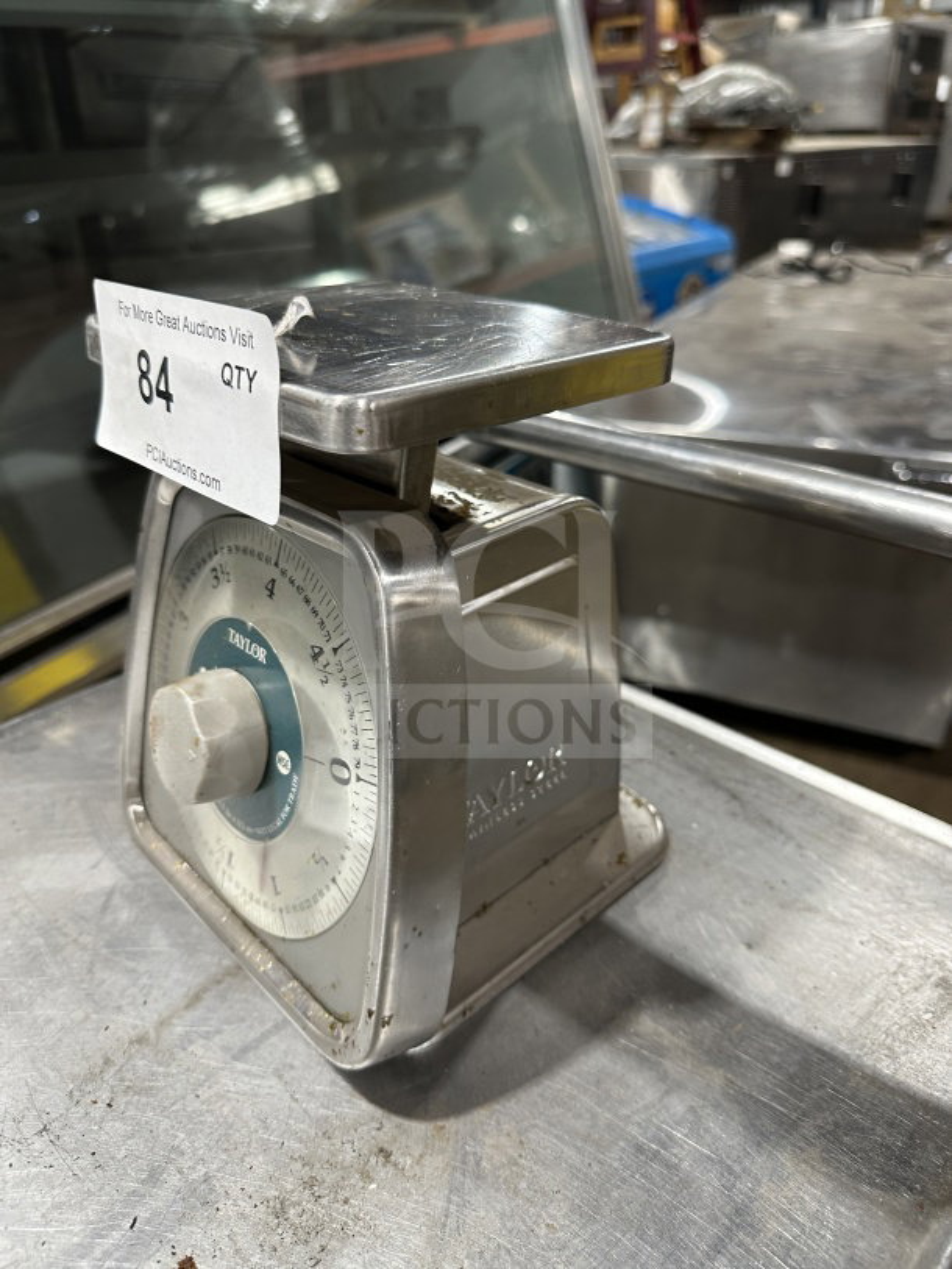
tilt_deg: -27.7
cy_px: 634
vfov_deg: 71.6
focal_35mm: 24
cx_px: 476
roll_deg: +1.9
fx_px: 880
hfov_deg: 56.8
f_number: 1.78
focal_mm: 6.86
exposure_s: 1/72
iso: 250
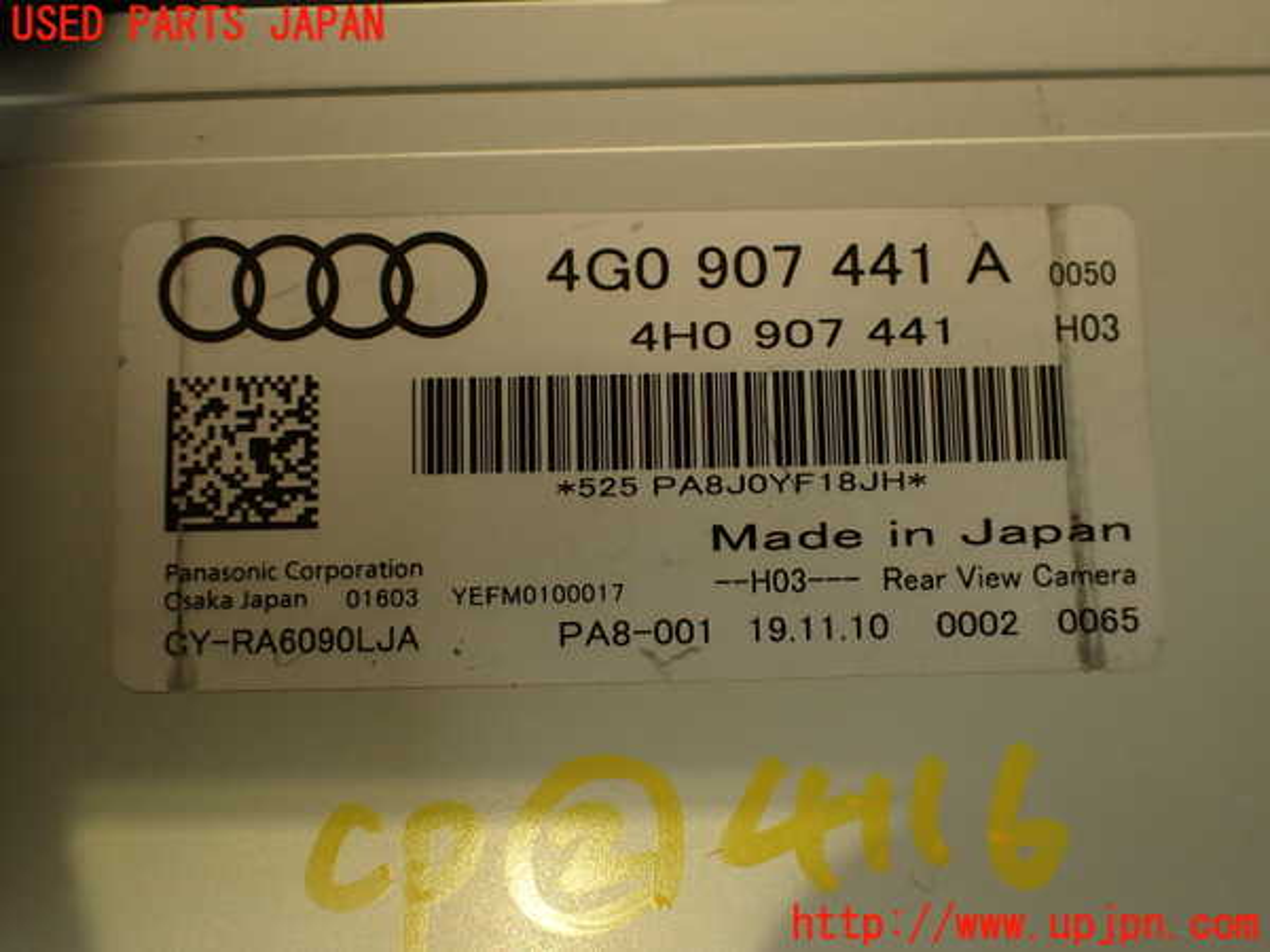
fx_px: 1174
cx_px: 635
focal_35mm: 32
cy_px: 476
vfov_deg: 44.2
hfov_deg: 56.8
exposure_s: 1/60
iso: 160
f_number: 2.4
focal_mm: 5.79
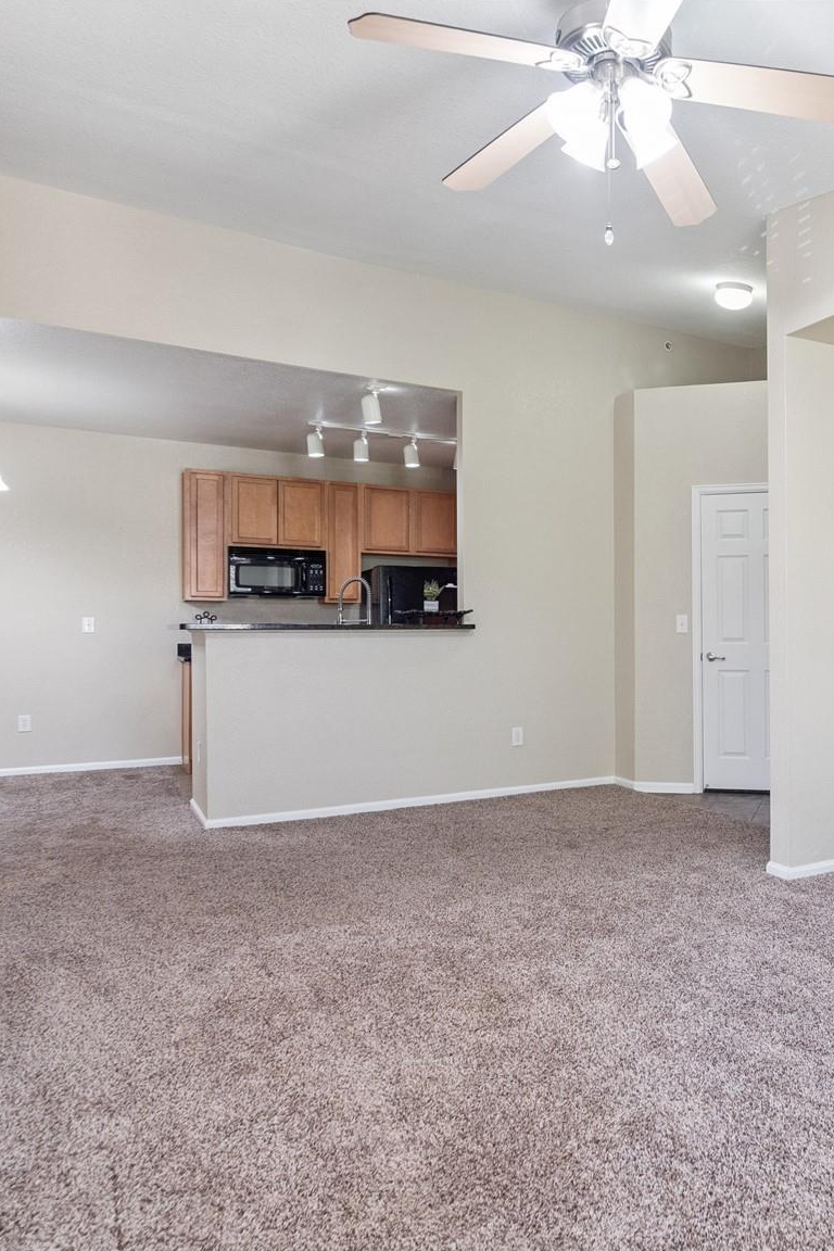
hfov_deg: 46.8
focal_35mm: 26
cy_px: 645
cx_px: 674
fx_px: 903
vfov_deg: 69.4
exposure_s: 1/40
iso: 400
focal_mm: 9
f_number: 4
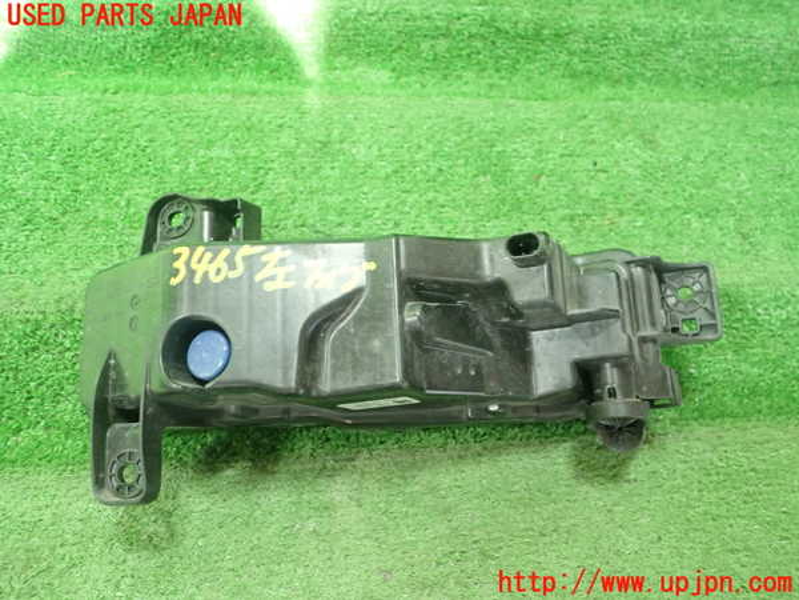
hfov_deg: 60.0
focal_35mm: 30
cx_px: 400
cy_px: 300
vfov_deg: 46.8
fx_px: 692
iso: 500
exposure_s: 1/125
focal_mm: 5.5
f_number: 2.3
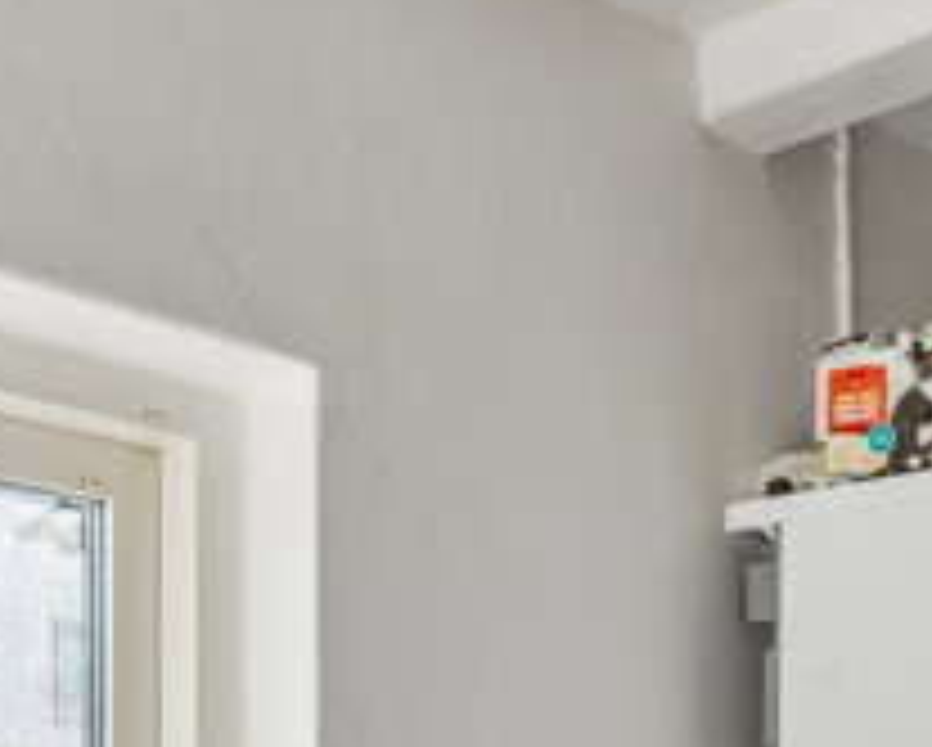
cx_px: 617
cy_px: 884
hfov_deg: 32.2
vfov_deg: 24.0
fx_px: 1601
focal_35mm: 58
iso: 250
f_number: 9
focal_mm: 16
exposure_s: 1/50
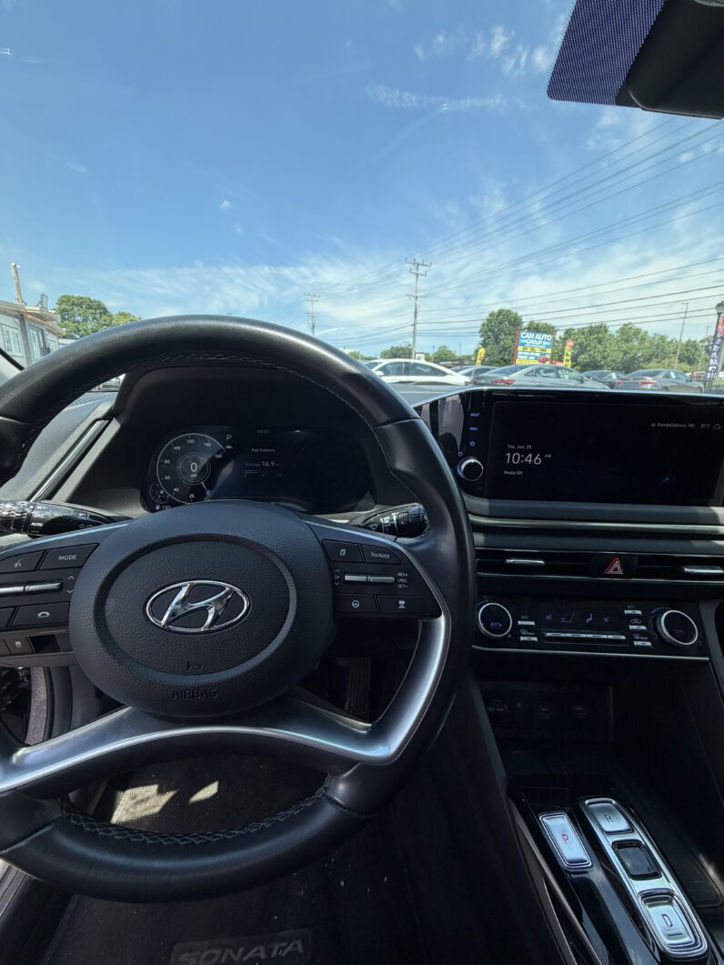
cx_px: 362
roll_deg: -2.0
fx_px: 390
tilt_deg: -13.5
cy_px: 482
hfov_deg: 85.7
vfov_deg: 102.1
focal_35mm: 14
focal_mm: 2.22
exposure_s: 1/502
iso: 40
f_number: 2.2
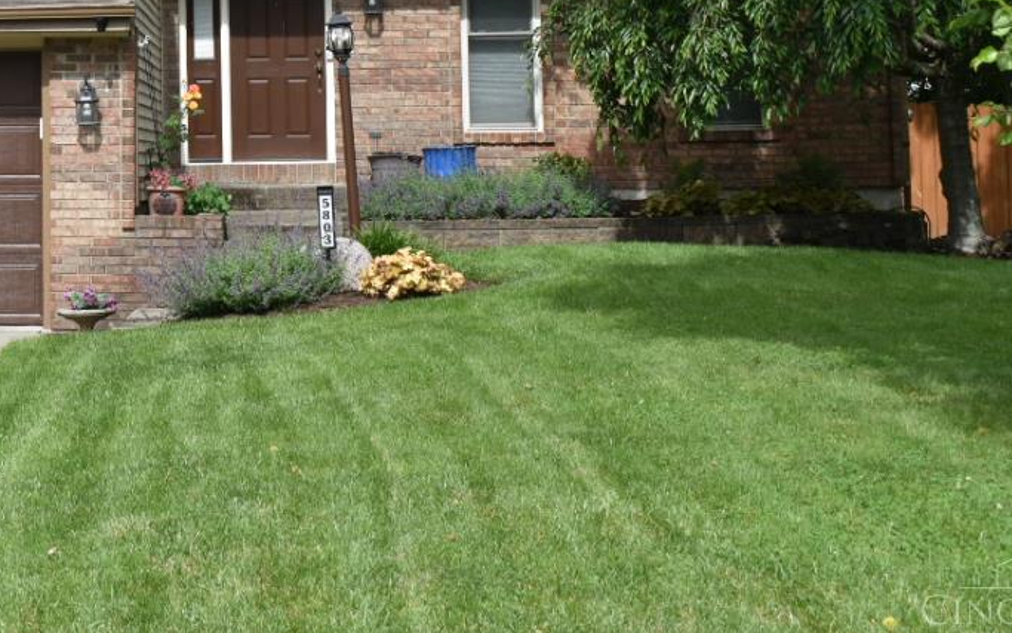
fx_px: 2593
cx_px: 37
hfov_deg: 21.4
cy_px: -80
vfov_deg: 13.6
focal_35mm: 94
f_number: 8
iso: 100
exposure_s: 1/250
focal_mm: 28
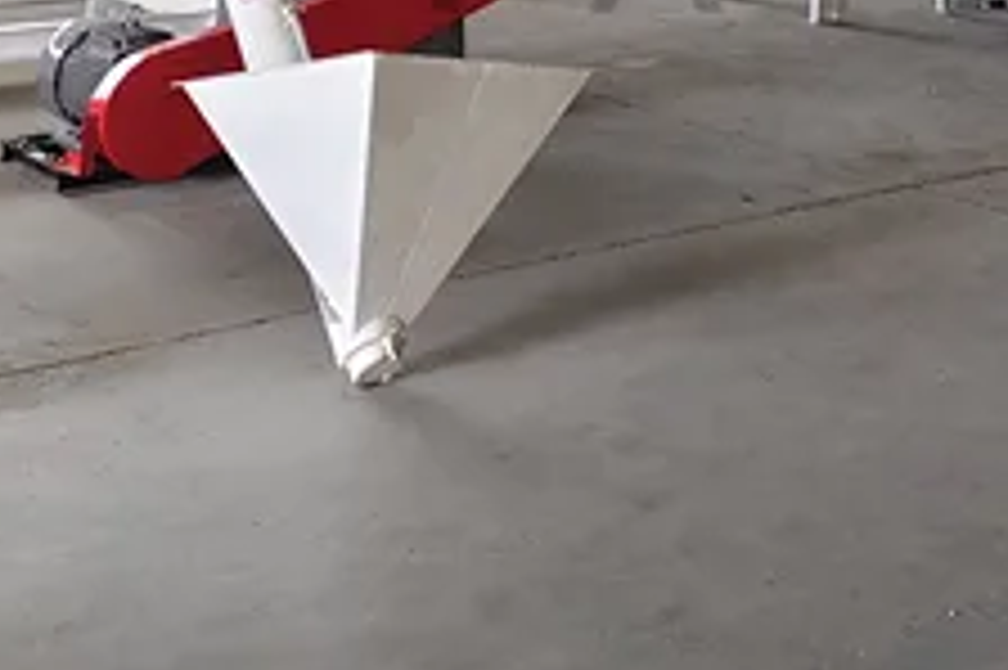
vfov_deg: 15.5
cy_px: -486
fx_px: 2154
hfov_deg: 25.8
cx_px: 828
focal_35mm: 77
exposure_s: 1/50
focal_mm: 5.56
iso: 713
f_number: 1.88
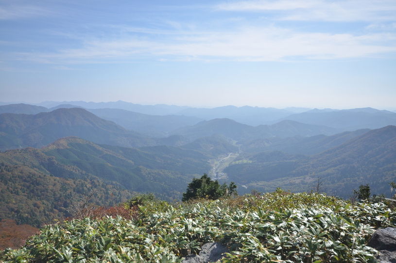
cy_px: 132
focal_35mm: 28
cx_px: 198
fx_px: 313
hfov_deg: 64.7
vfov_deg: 45.5
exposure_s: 1/800
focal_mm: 19
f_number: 9
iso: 200
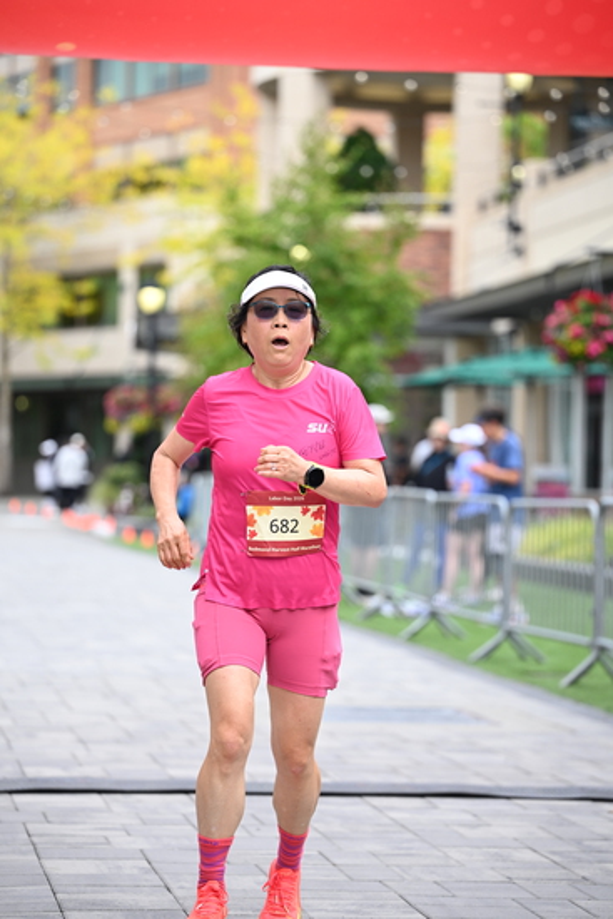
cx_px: 306
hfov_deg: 12.5
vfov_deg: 18.6
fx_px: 2808
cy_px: 460
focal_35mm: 110
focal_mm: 110
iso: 640
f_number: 2.8
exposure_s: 1/1600
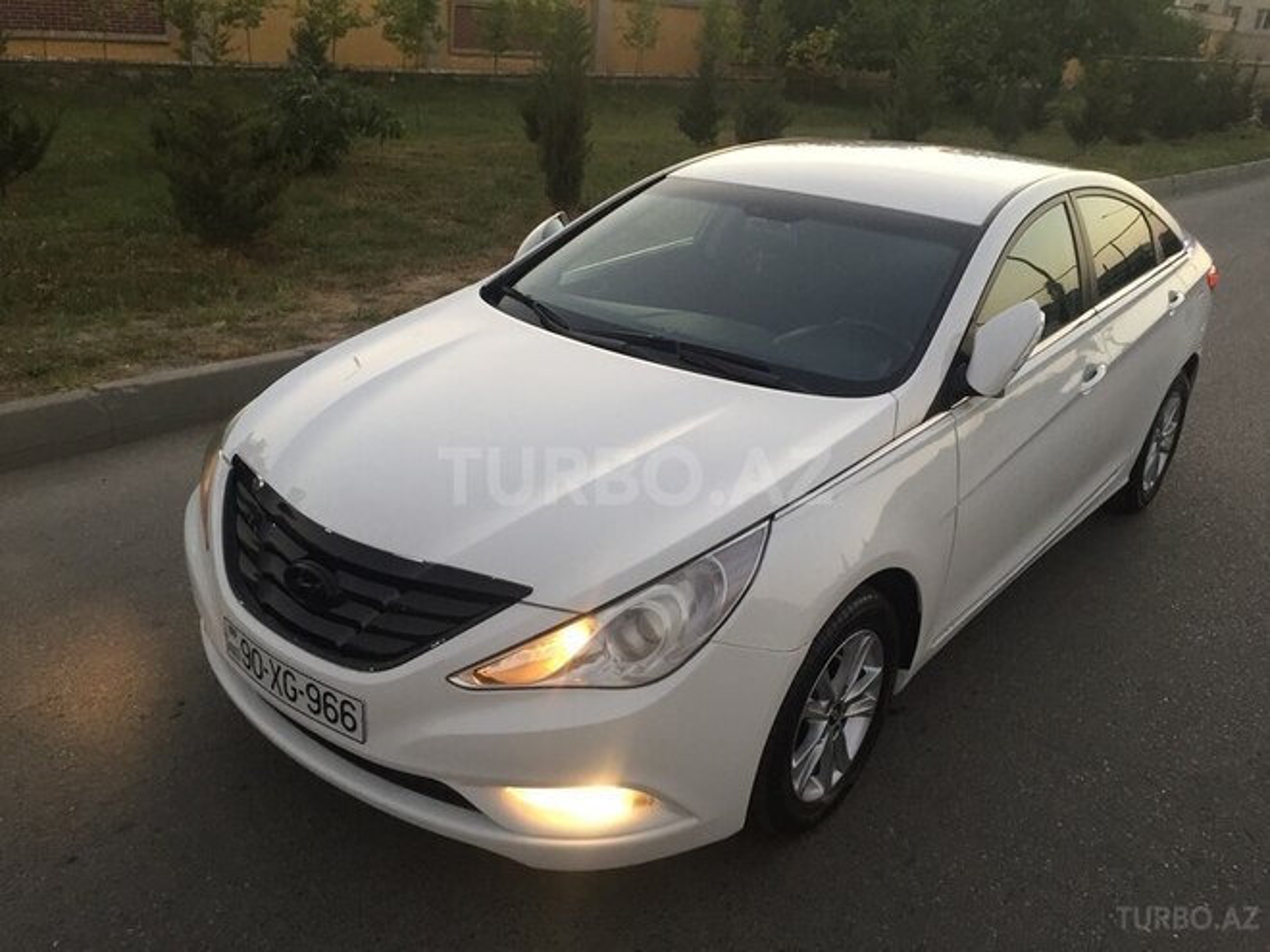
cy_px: 476
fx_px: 1064
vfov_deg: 48.2
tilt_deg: -22.4
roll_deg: -5.1
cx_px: 635
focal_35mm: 29
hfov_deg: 61.7
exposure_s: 1/33
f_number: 2.2
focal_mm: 4.15
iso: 100
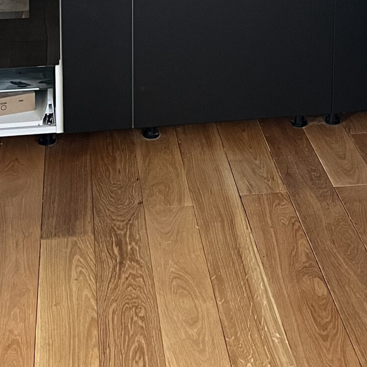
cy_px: -172
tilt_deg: -9.4
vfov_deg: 19.3
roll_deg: -0.1
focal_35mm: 79
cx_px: 263
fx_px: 948
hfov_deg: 21.8
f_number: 1.6
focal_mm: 5.1
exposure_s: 1/60
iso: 320
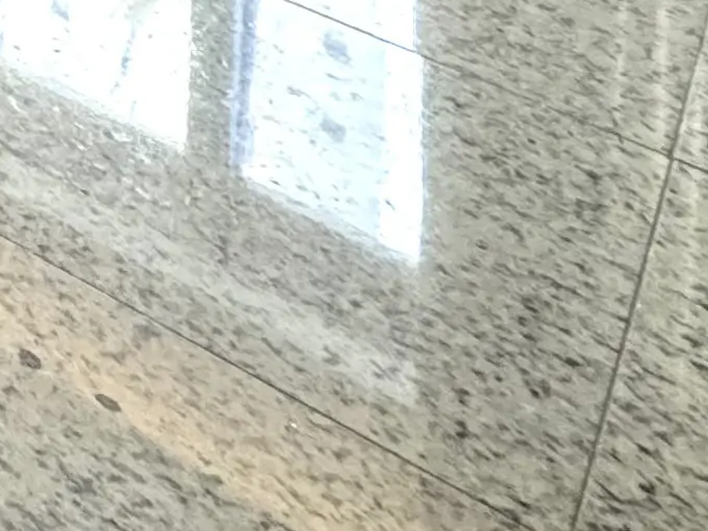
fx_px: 1698
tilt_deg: -4.0
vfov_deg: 11.4
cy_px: -1020
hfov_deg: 13.9
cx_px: -1091
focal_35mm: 83
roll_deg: +0.1
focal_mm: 2.22
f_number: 2.2
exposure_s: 1/60
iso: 320
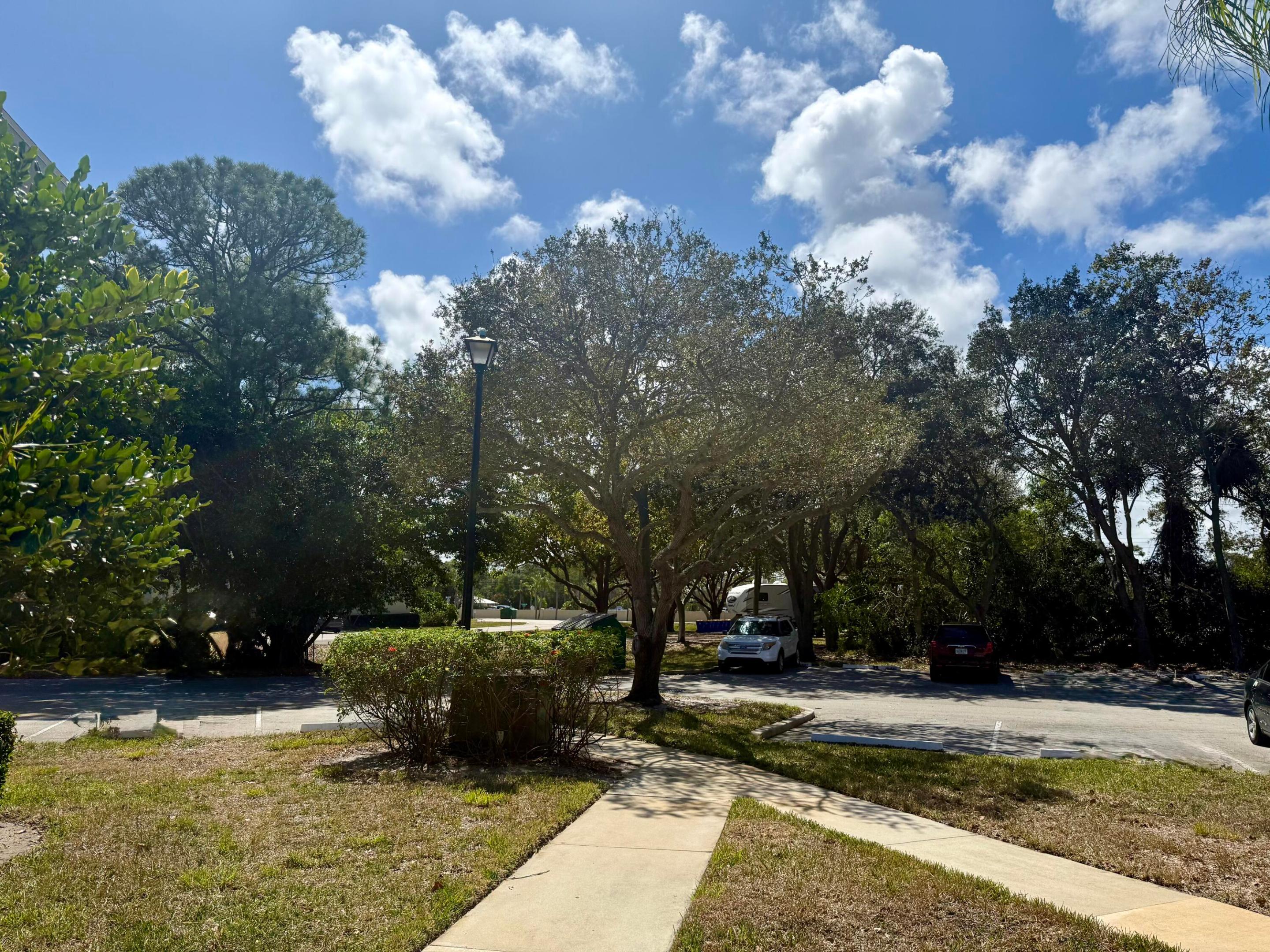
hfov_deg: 71.6
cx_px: 635
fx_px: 881
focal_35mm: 24
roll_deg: -0.8
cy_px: 476
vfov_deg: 56.8
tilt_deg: +7.9
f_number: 1.78
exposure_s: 1/10309
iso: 100
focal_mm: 6.76
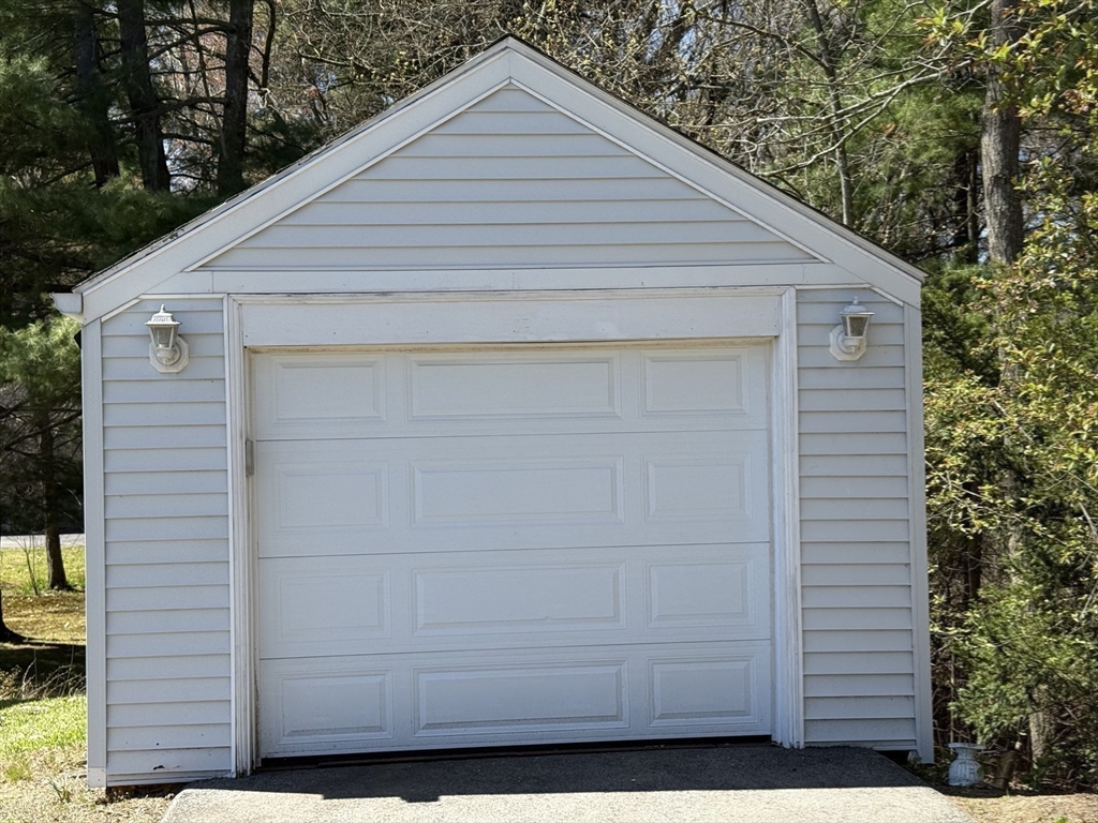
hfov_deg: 39.7
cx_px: 549
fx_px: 1523
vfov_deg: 30.3
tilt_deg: +1.8
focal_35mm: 48
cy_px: 412
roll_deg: +1.2
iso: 100
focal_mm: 6.76
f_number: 1.78
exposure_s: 1/2976
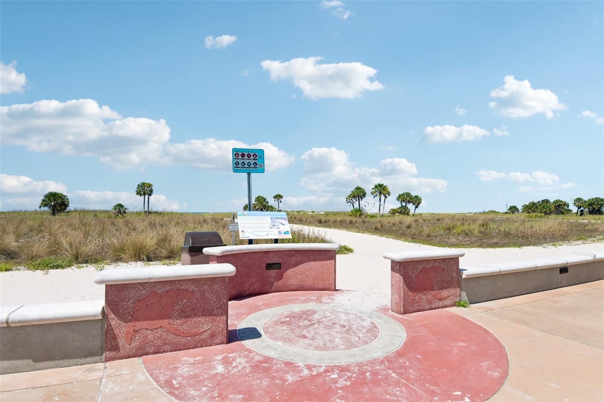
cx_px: 302
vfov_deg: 61.9
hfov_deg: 84.0
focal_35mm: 20
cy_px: 201
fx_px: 335
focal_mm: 20
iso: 400
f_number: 8
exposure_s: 1/2500
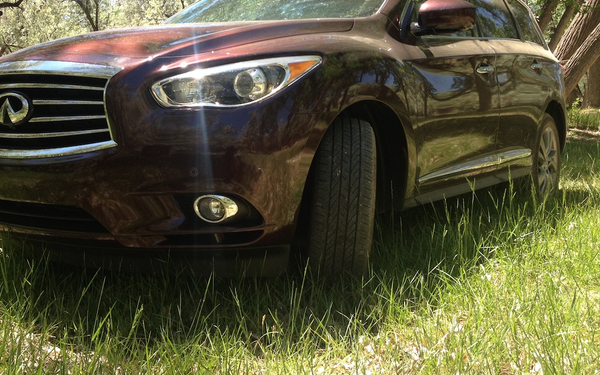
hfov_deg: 44.1
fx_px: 736
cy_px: 126
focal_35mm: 45
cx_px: 238
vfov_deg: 28.4
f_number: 2.4
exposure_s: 1/349
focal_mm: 4.28
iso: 50
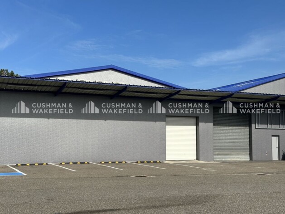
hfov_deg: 39.6
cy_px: 107
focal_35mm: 48
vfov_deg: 30.3
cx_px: 142
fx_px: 395
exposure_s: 1/5556
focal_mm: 6.86
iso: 64
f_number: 1.78
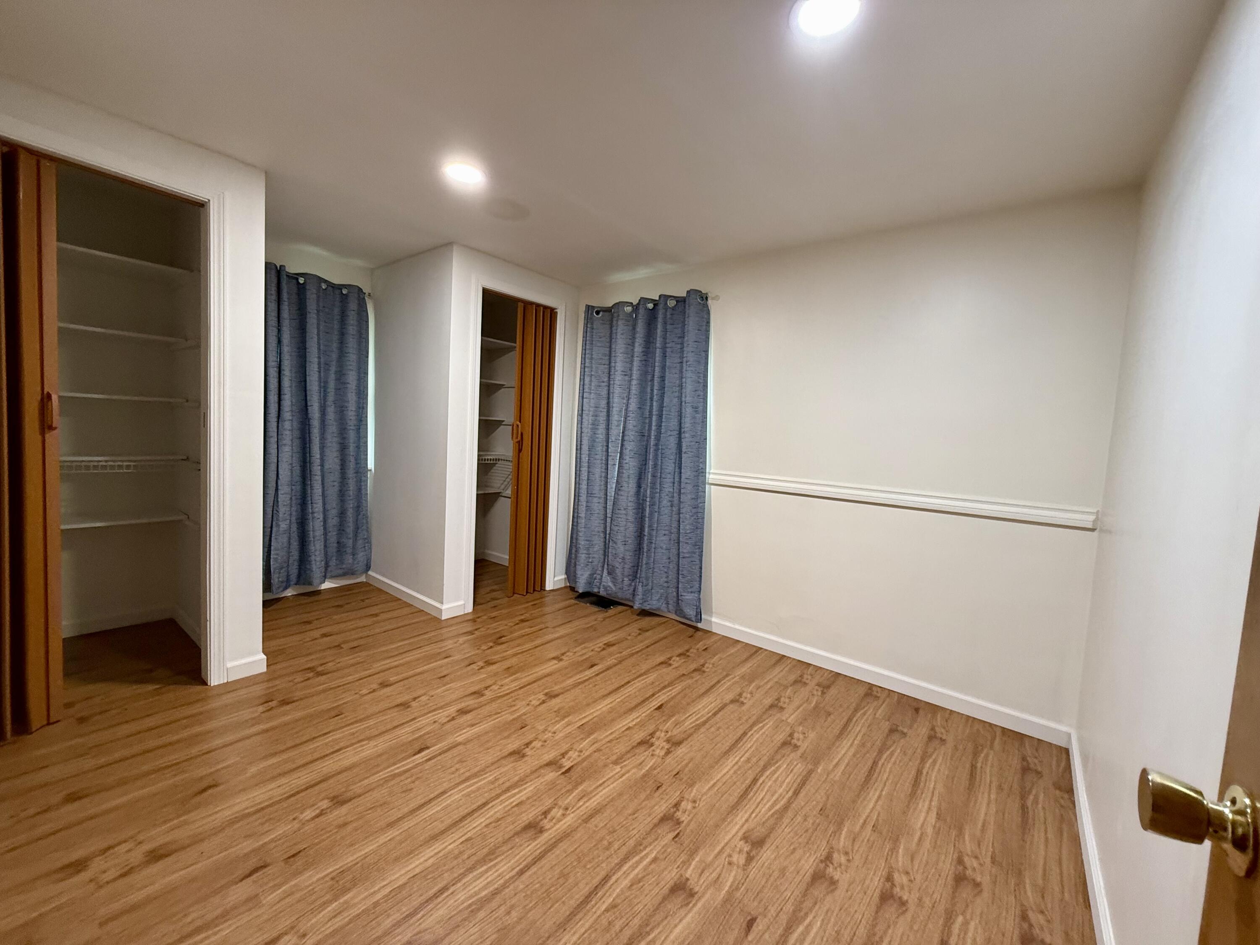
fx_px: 510
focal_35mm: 14
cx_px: 630
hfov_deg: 102.1
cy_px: 472
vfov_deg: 85.7
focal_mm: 2.22
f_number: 2.2
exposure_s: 1/60
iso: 250
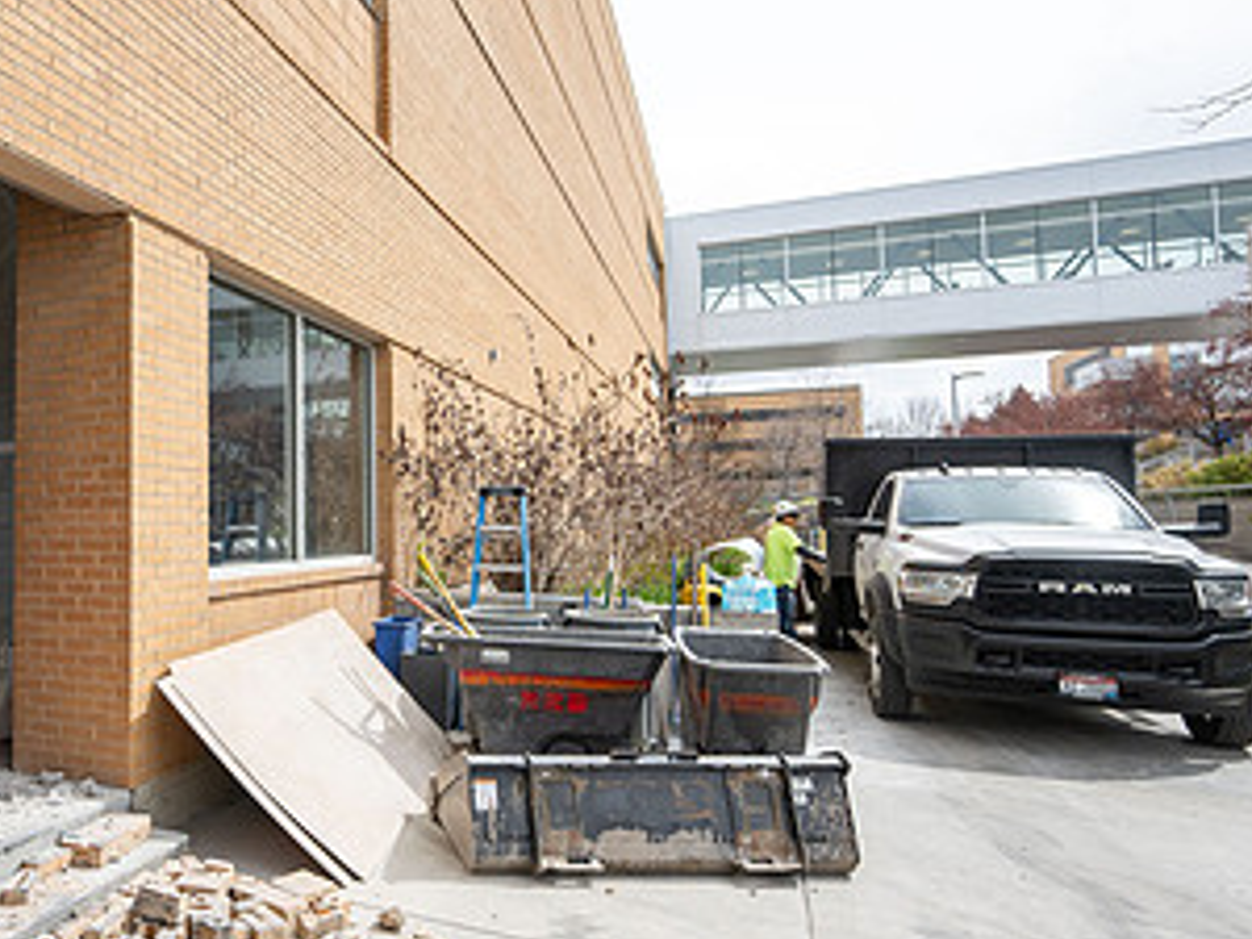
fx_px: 940
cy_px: 470
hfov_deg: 62.3
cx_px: 271
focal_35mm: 26
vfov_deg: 53.1
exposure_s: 1/1000
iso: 100
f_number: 4
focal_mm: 14
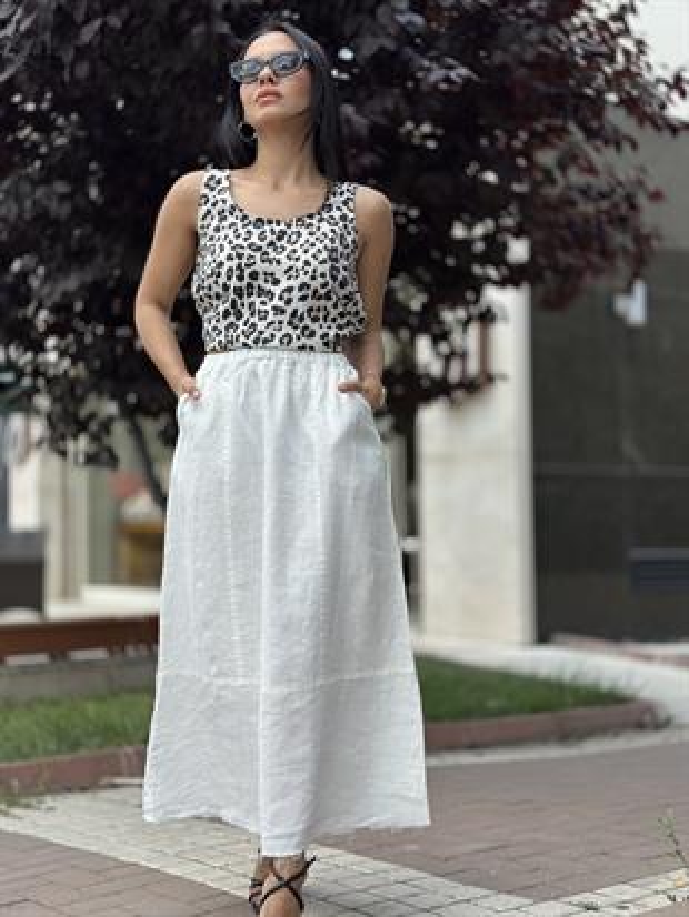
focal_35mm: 48
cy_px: 458
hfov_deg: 30.3
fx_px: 1273
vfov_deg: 39.6
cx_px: 344
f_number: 1.78
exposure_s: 1/2160
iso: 80
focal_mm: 6.86
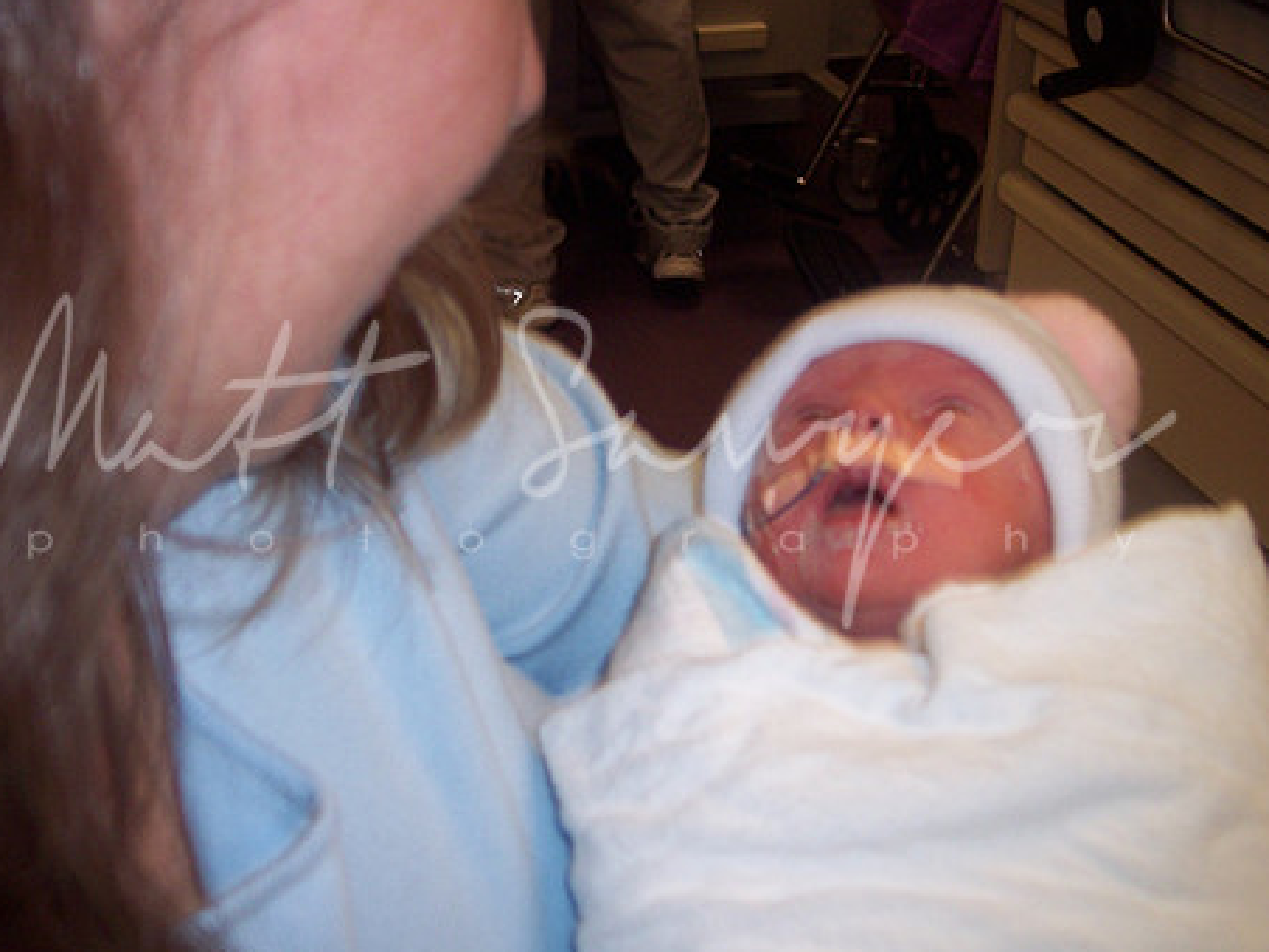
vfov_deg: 29.1
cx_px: 508
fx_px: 1833
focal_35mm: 50
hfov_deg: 38.0
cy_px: 437
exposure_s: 1/60
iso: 100
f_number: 2.8
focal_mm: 8
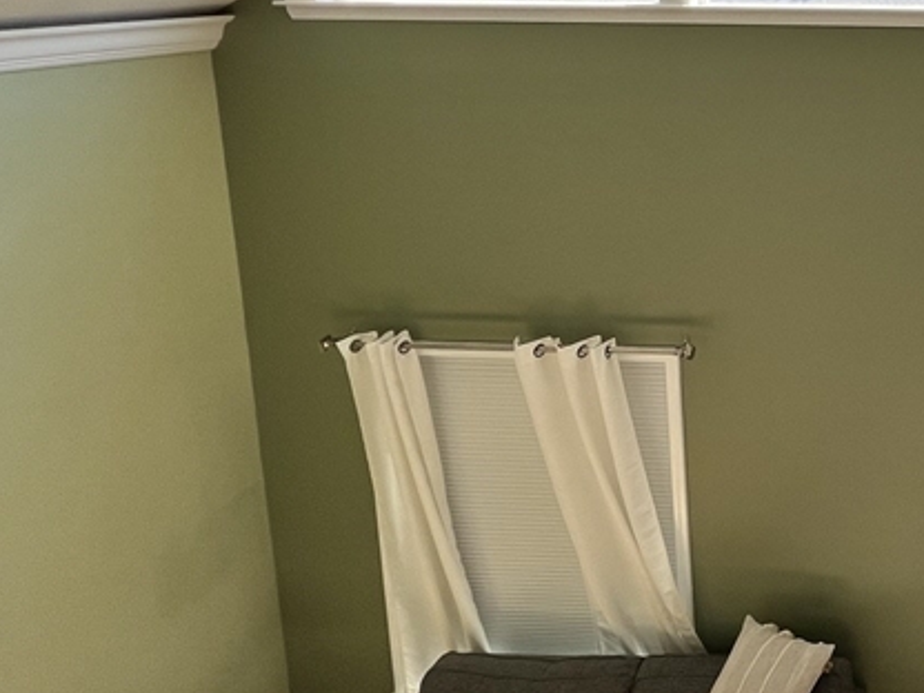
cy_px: 87
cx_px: 1115
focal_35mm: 32
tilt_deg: -9.0
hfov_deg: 39.9
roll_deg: -0.3
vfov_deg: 41.2
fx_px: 854
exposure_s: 1/423
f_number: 1.8
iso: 32
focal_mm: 1.57
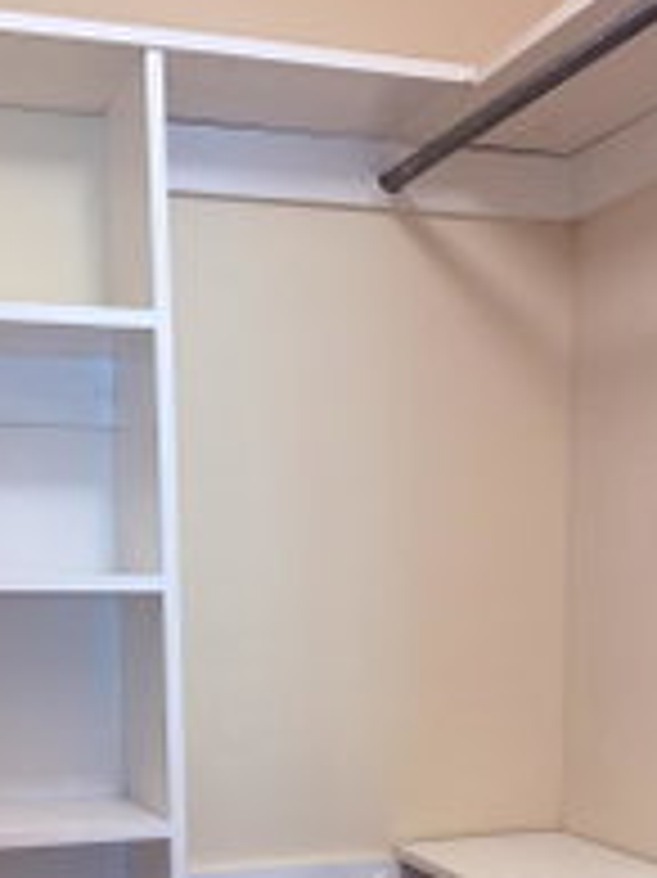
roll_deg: -1.1
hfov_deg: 24.8
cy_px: 837
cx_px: 364
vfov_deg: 30.8
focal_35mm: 59
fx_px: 1495
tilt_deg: -9.9
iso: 200
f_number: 1.78
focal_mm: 6.76
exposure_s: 1/60
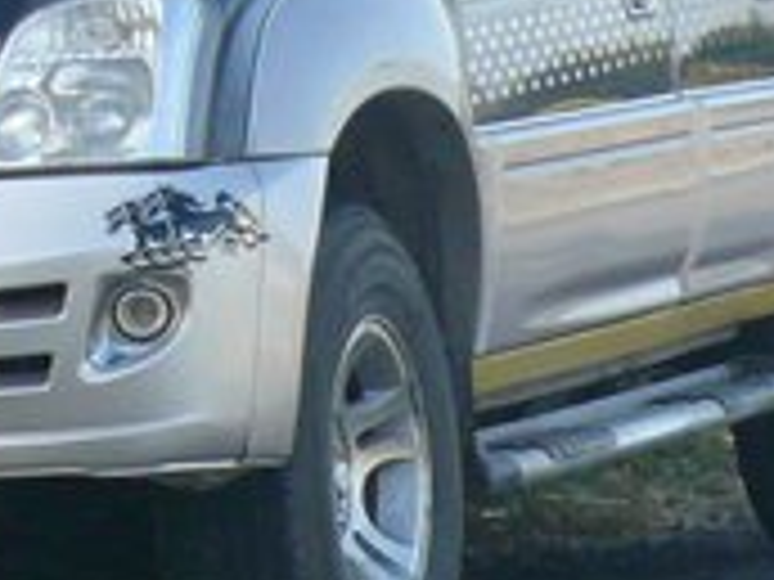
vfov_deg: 3.5
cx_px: -22
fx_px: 9480
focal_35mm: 424
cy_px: 83
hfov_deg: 4.7
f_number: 5.6
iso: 200
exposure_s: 1/200
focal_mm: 17.2
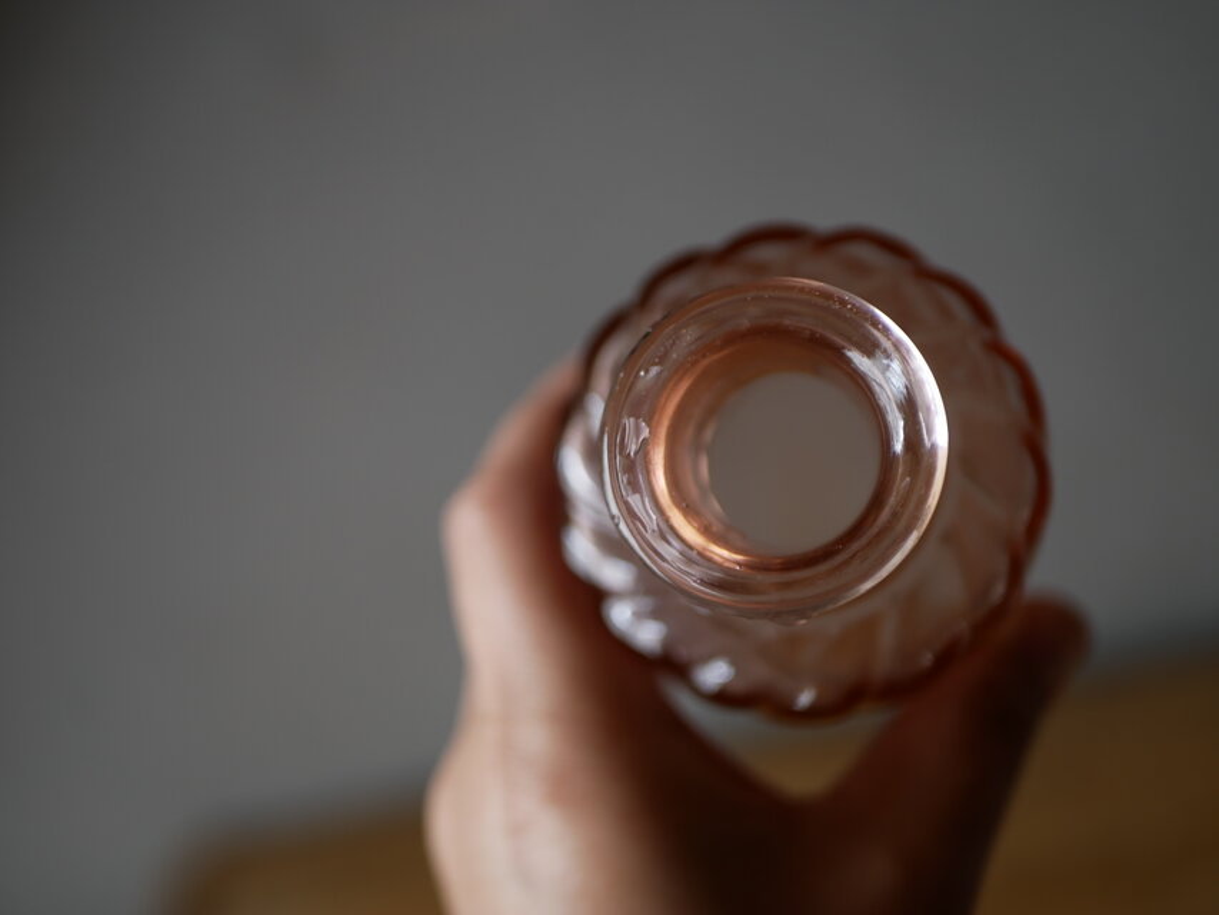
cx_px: 610
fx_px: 1761
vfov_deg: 29.1
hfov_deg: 38.2
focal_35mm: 50
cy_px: 458
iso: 200
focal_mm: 25
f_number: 2
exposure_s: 1/125
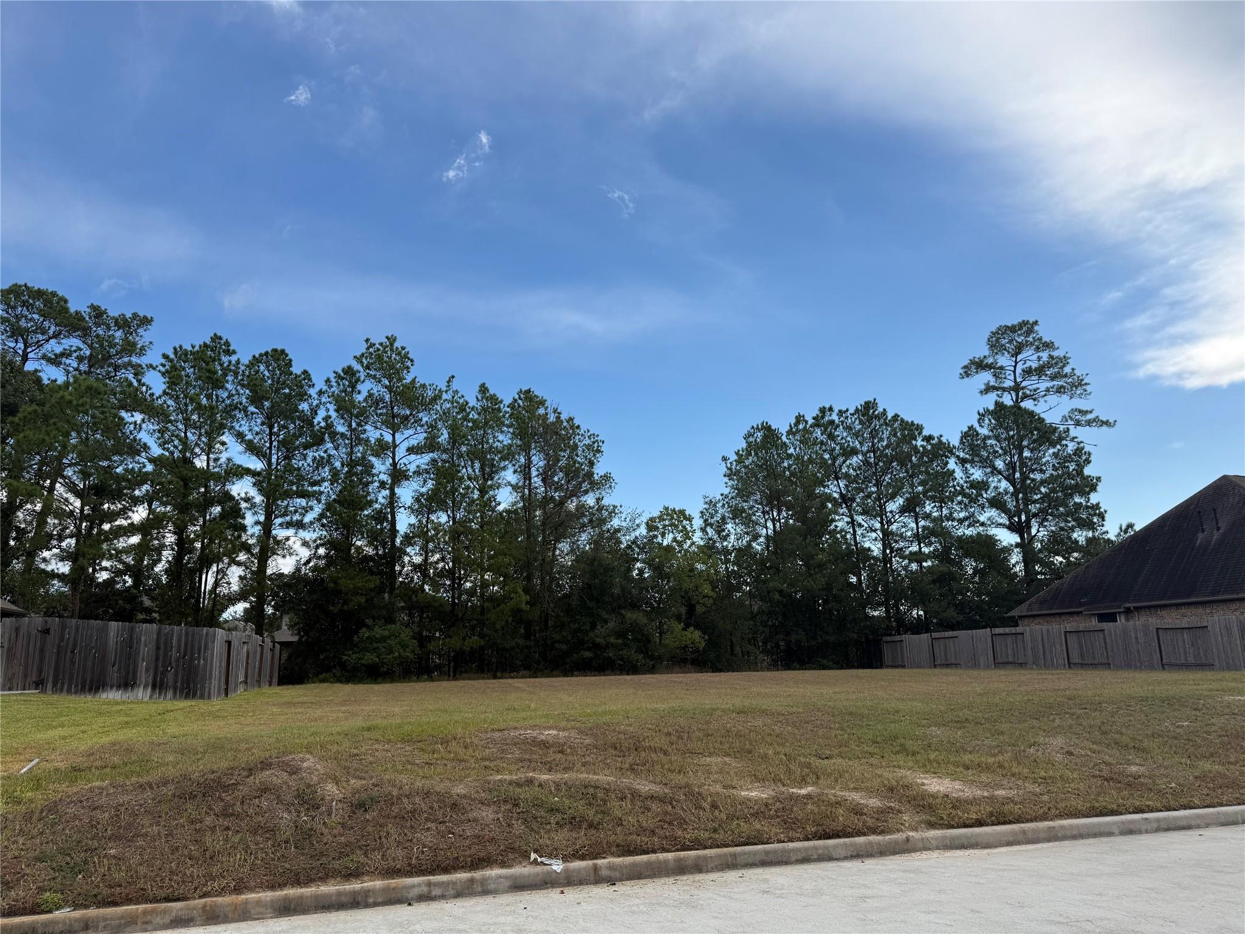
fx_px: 863
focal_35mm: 24
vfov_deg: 56.8
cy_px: 467
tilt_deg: +12.7
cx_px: 622
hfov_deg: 71.6
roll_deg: +1.7
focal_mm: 6.76
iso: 80
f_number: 1.78
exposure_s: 1/3953
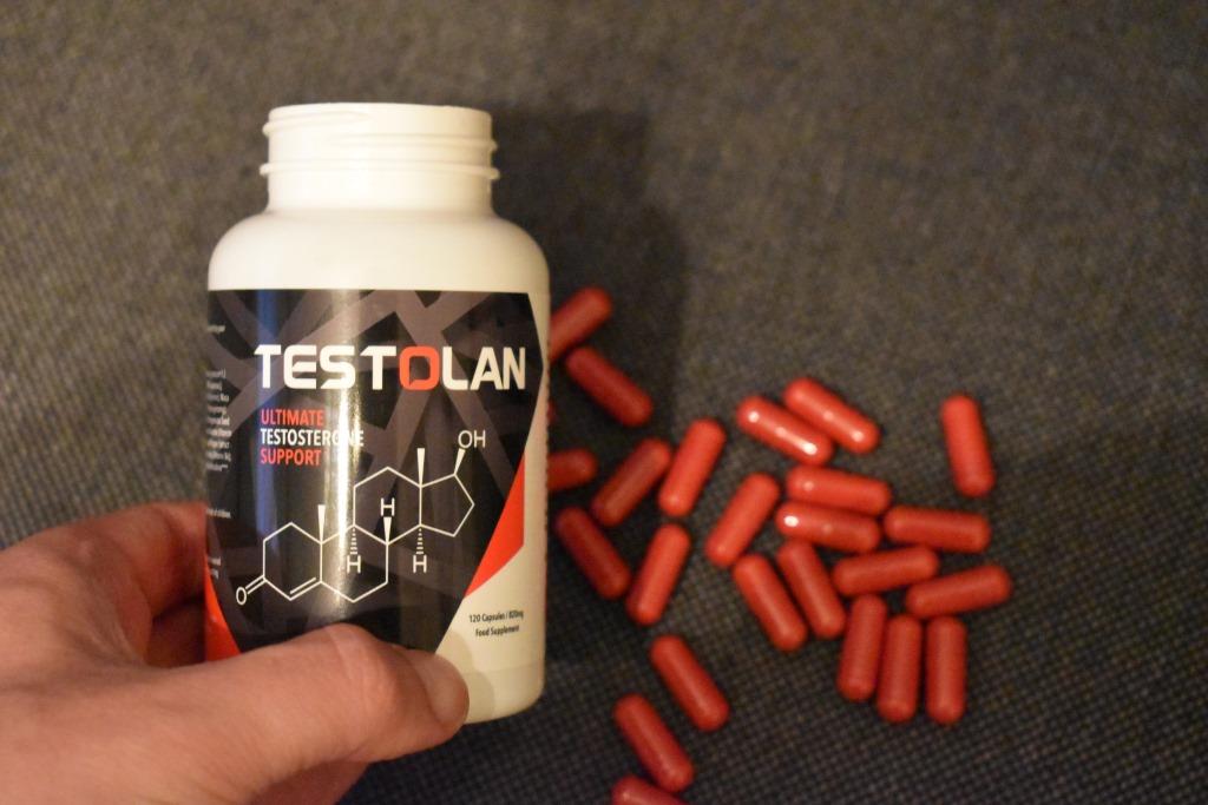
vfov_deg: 19.7
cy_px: 402
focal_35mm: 69
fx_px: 2316
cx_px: 604
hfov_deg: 29.2
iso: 12800
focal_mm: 46
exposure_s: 1/50
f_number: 5.3
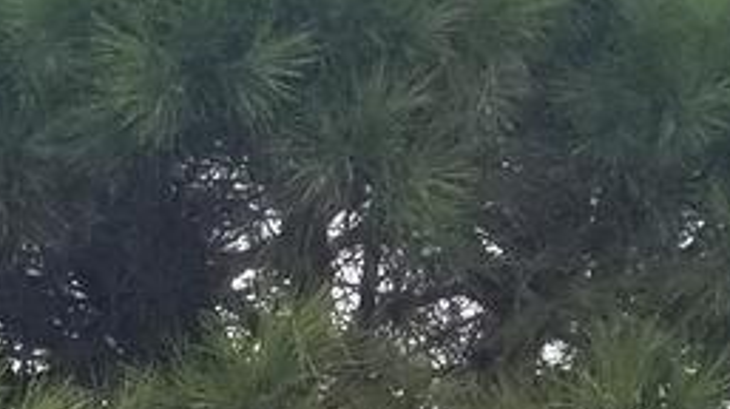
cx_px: -591
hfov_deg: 9.1
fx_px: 4371
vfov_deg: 4.6
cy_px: 1974
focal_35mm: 226
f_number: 1.7
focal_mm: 4.25
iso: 50
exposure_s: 1/1084
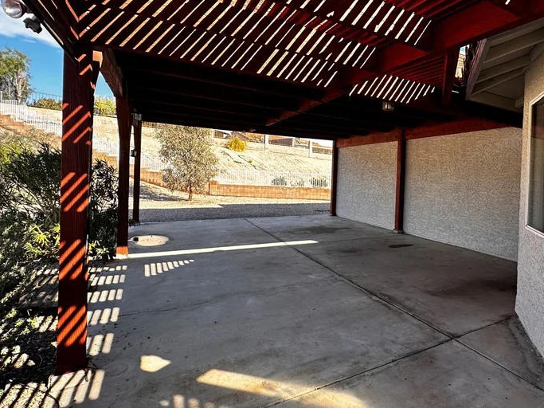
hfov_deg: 77.0
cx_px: 352
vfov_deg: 63.3
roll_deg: -1.7
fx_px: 330
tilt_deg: -0.8
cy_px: 183
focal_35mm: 21
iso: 40
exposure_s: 1/487
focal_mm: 2.22
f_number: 2.2
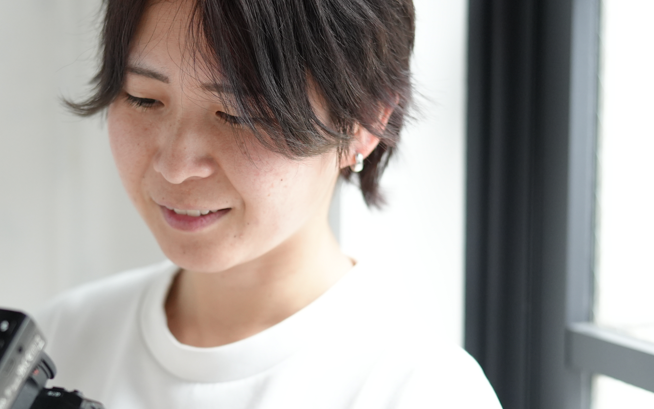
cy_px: 278
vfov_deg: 12.2
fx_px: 1907
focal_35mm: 107
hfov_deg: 19.4
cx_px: 265
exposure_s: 1/160
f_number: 1.6
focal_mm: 50
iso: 1000
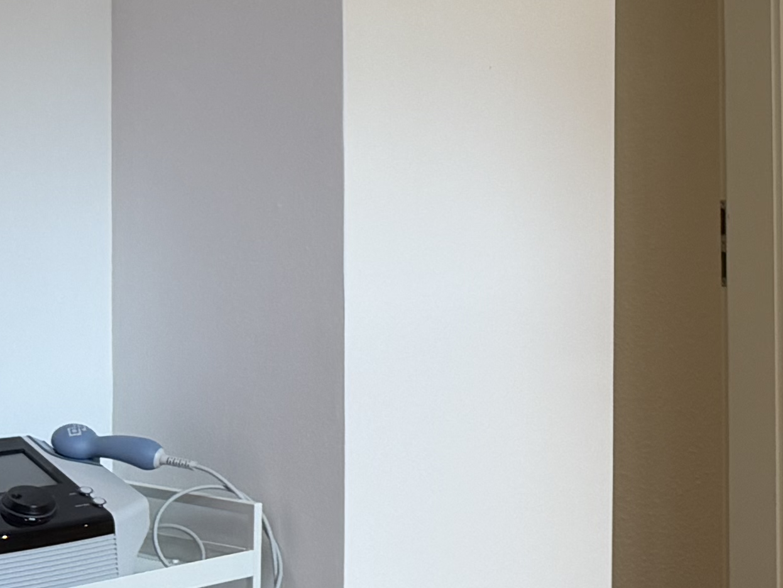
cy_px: 29
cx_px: 941
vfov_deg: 13.3
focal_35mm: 110
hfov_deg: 17.1
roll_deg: +0.3
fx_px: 2489
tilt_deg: +0.5
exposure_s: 1/100
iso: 125
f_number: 1.78
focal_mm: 6.76
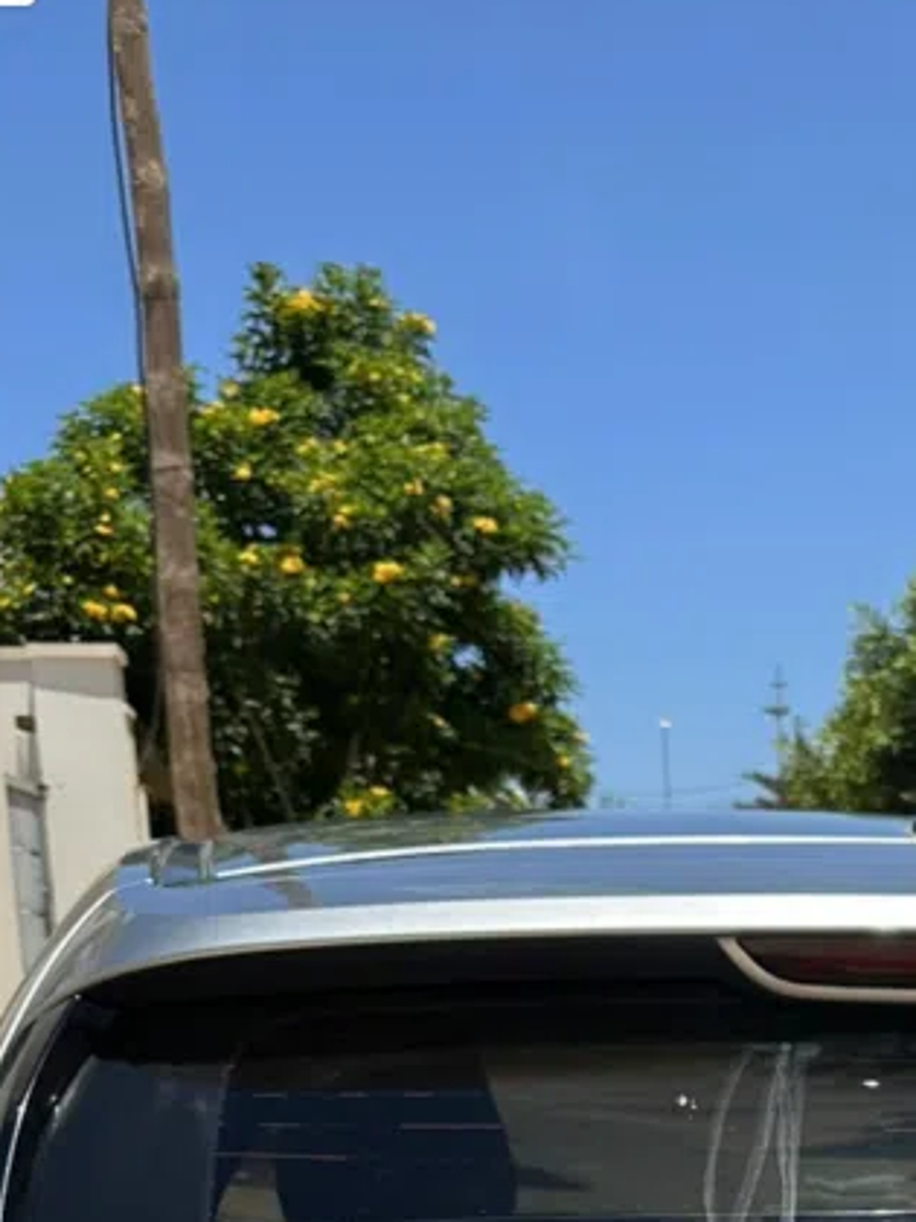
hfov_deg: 18.1
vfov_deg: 21.8
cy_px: 1712
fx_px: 2752
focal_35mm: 78
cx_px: 1032
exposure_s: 1/5525
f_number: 1.78
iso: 80
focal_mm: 6.86
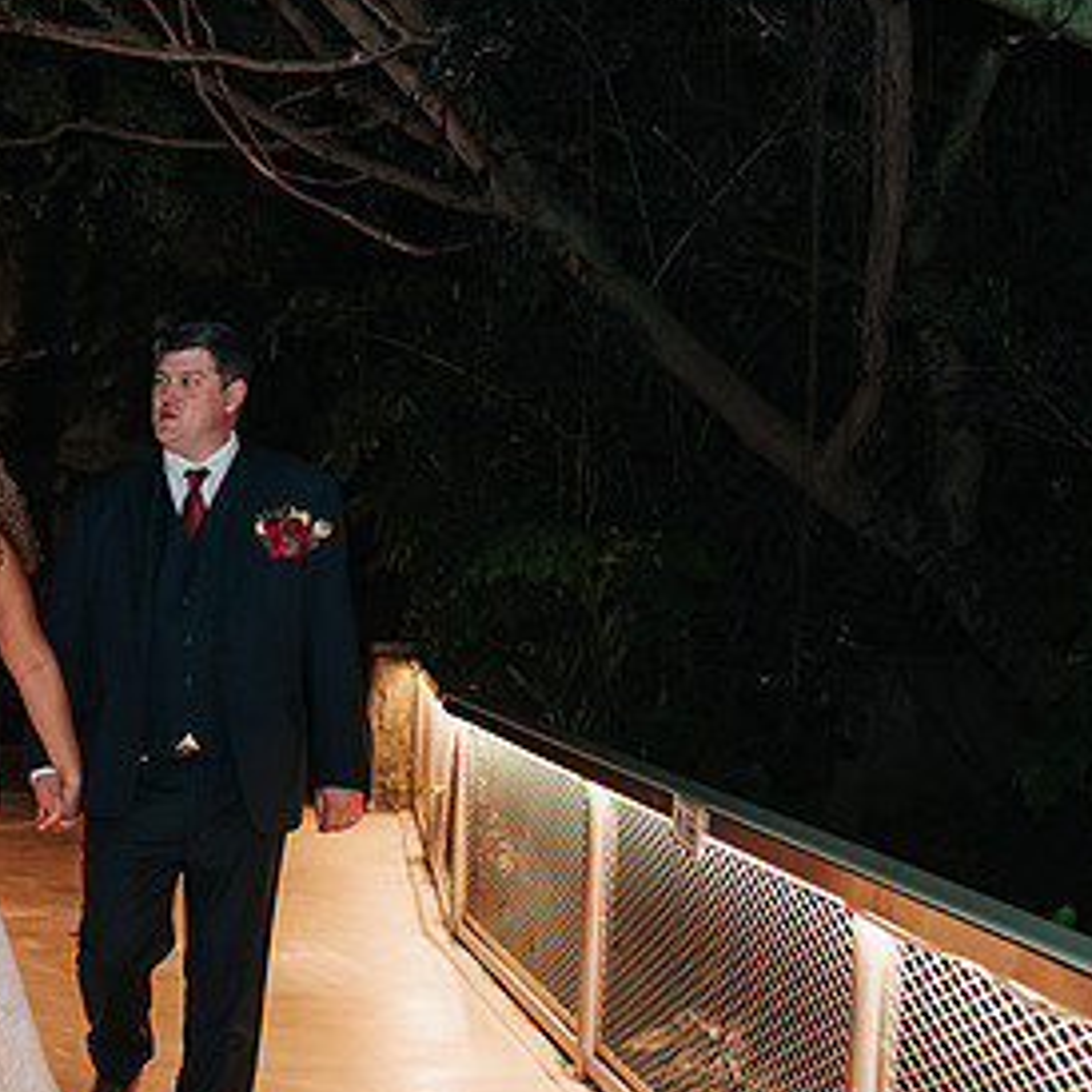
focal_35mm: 64
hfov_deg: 25.6
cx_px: 0
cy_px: 711
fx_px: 2284
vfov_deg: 26.8
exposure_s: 1/200
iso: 1000
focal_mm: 35
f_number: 2.8
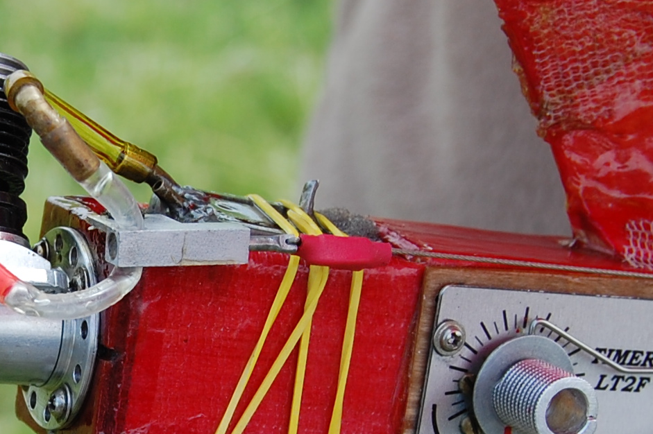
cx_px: 6
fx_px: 2954
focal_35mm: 163
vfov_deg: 8.4
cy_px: 367
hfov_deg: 12.5
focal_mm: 34
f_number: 8
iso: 200
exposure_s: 1/250
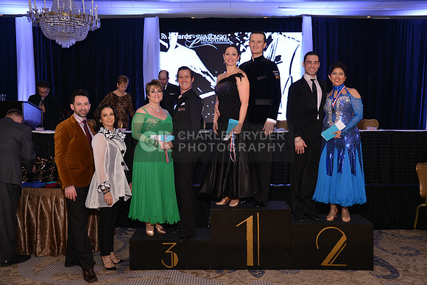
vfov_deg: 38.9
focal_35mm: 34
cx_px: 214
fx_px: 403
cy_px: 142
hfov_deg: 55.8
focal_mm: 34
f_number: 5
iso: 1000
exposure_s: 1/250
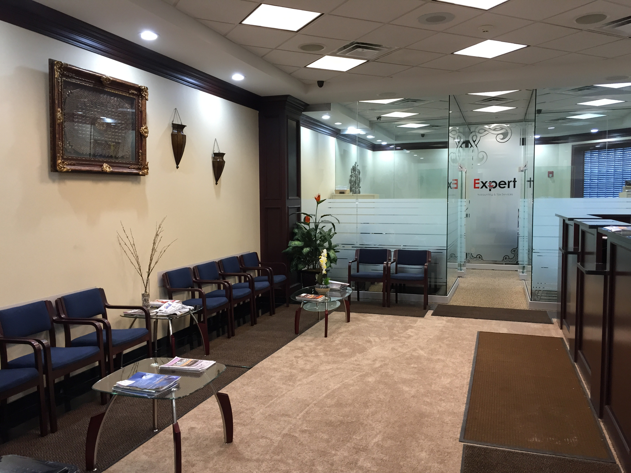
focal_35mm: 29
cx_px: 316
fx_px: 529
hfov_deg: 61.7
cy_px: 236
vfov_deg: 48.2
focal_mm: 4.15
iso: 80
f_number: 2.2
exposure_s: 1/30
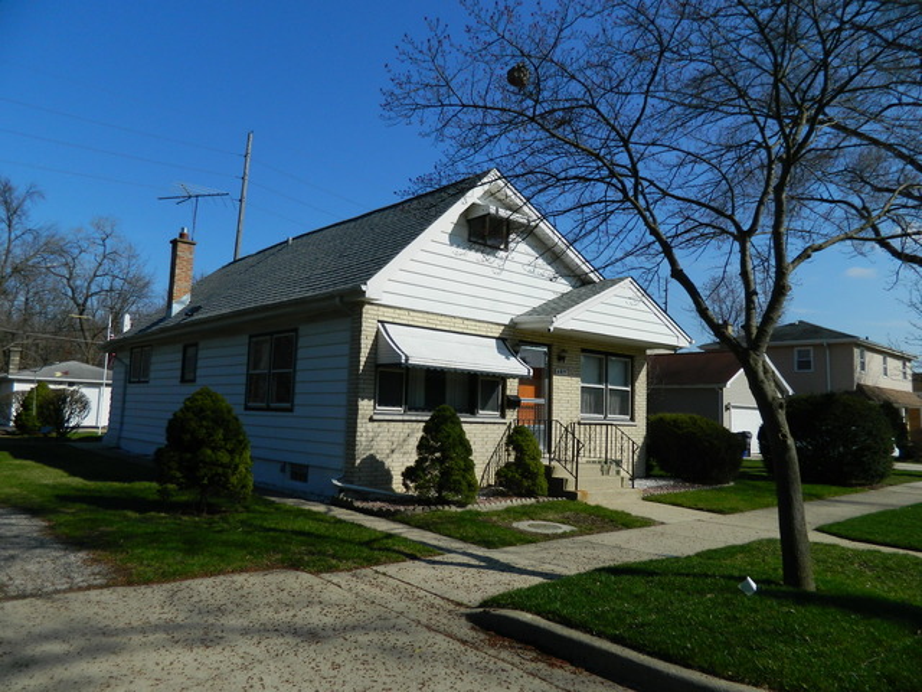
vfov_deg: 54.9
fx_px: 666
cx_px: 461
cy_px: 346
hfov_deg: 69.4
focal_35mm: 25
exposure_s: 1/250
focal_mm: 4.5
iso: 80
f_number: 8.7
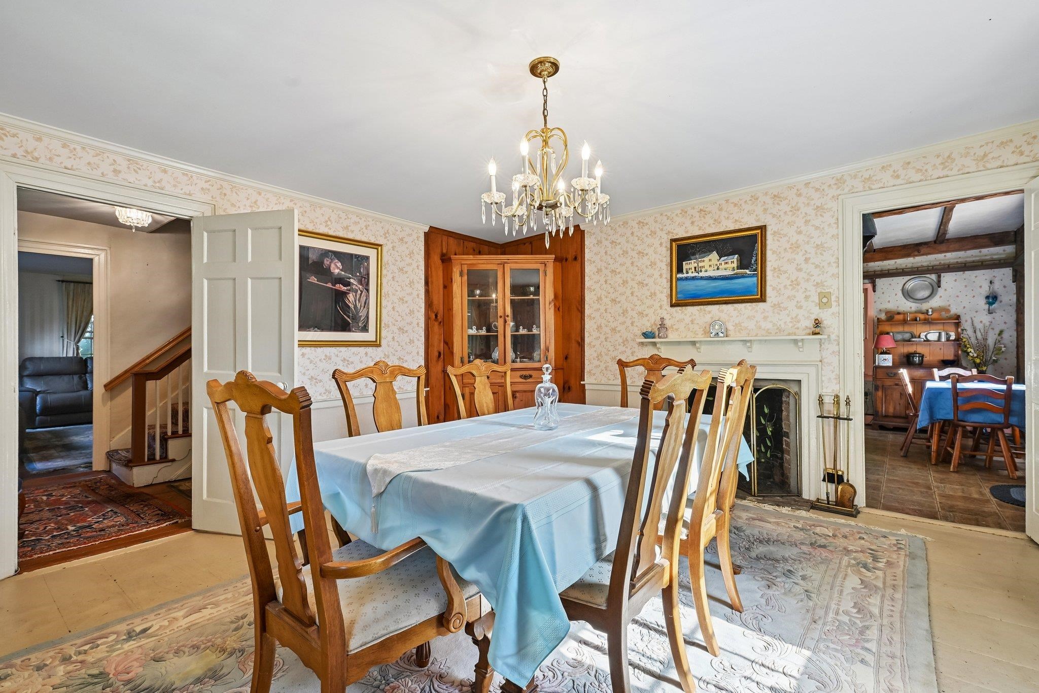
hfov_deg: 96.7
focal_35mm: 16
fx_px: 462
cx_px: 520
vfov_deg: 73.7
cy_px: 346
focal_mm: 16
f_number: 8
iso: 400
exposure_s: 1/50
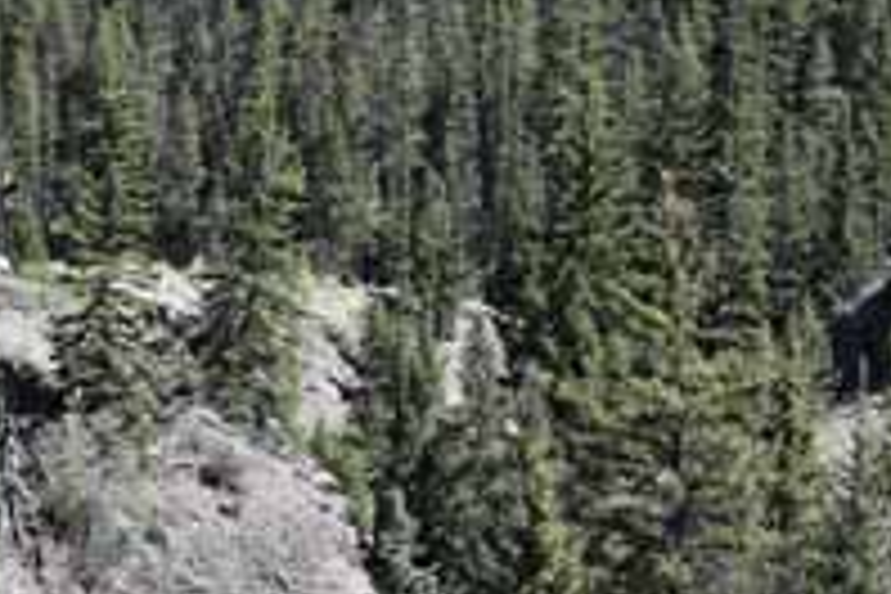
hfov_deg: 12.2
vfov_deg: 8.5
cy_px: 502
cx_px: -346
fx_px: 4009
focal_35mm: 162
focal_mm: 40
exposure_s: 1/320
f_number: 6.3
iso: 64
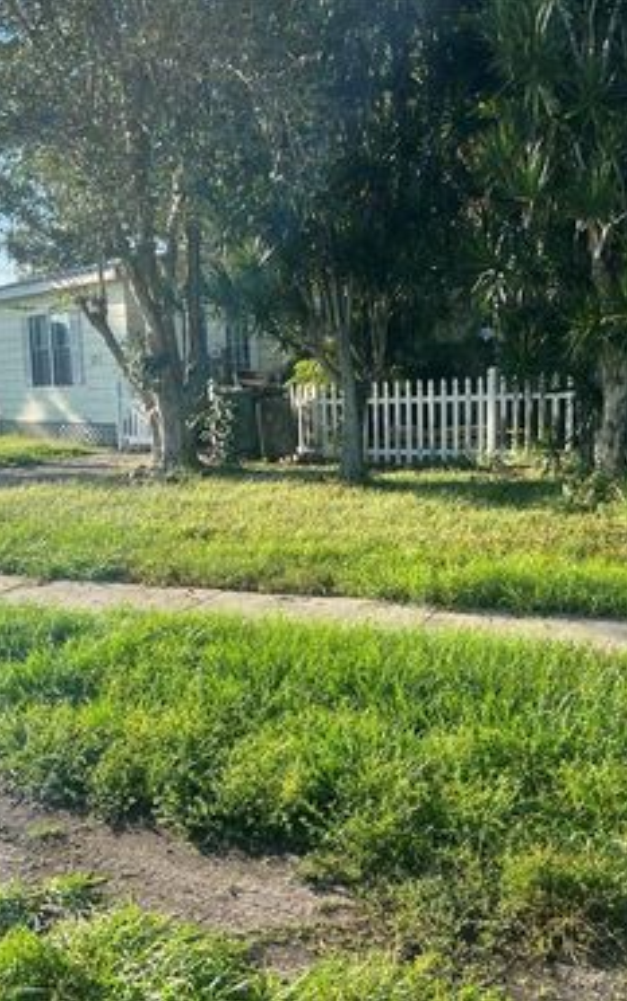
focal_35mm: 37
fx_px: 1010
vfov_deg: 52.7
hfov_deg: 34.3
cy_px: 499
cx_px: 226
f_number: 1.5
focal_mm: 5.7
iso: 50
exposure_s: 1/1511
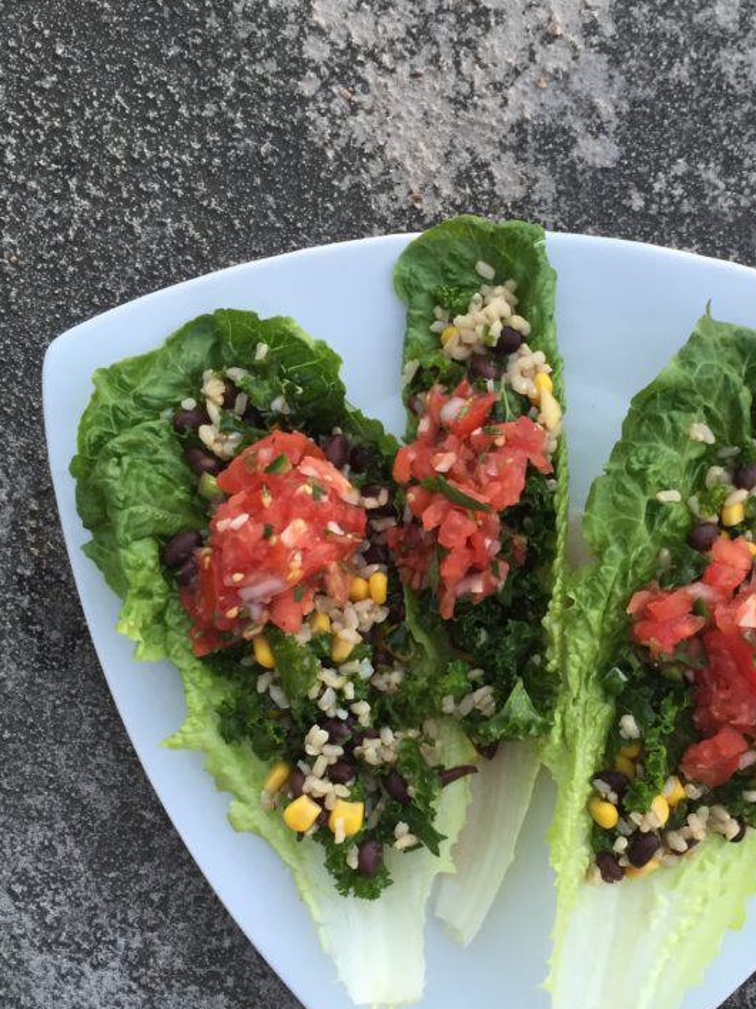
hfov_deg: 34.1
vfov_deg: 44.4
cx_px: 496
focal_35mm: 42
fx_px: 1223
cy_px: 637
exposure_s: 1/40
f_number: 2.2
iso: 32
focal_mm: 4.15
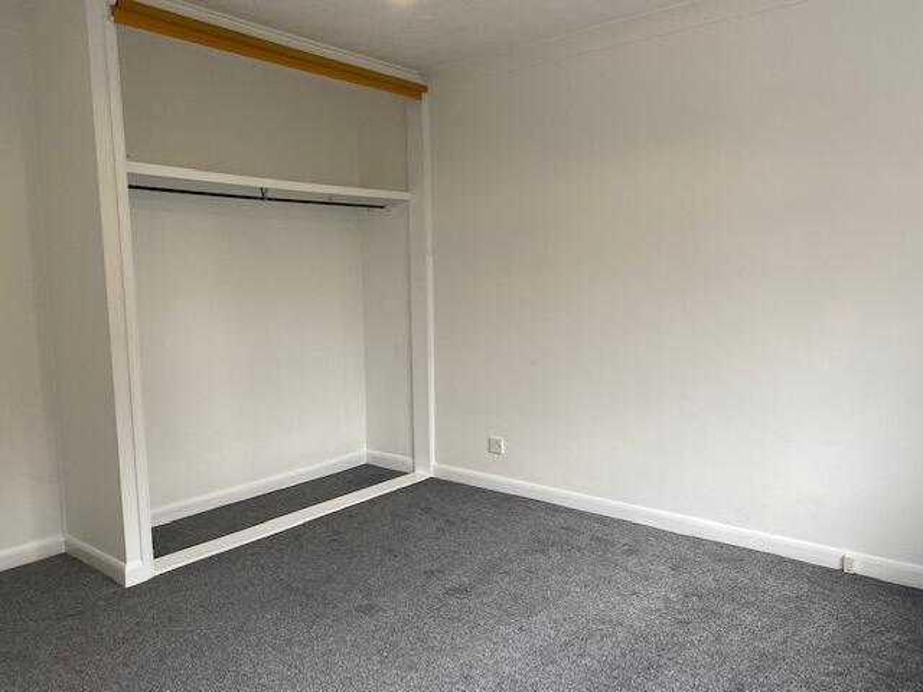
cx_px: 462
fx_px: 693
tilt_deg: -6.4
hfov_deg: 67.3
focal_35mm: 26
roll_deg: +0.8
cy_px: 346
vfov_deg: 53.1
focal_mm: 4.25
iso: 80
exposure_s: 1/100
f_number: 1.8
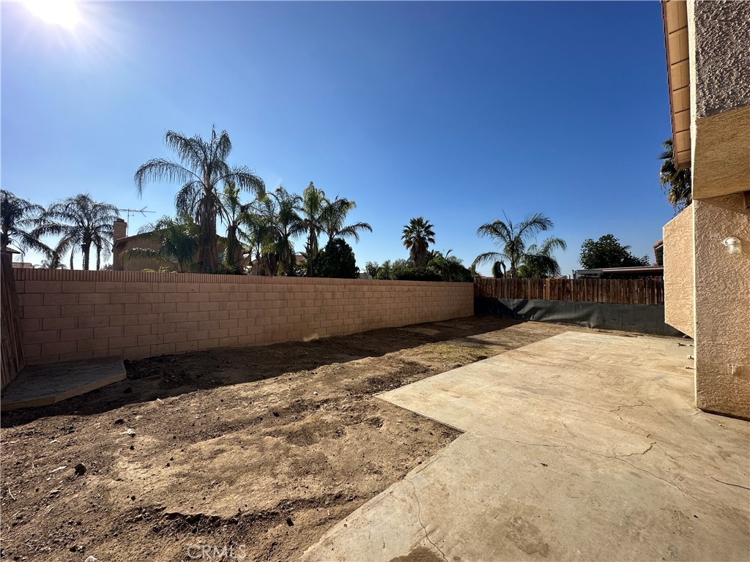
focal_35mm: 14
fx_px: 303
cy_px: 281
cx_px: 375
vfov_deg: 85.7
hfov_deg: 102.1
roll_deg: -0.3
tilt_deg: +1.2
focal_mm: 2.22
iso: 50
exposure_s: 1/2506
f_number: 2.2
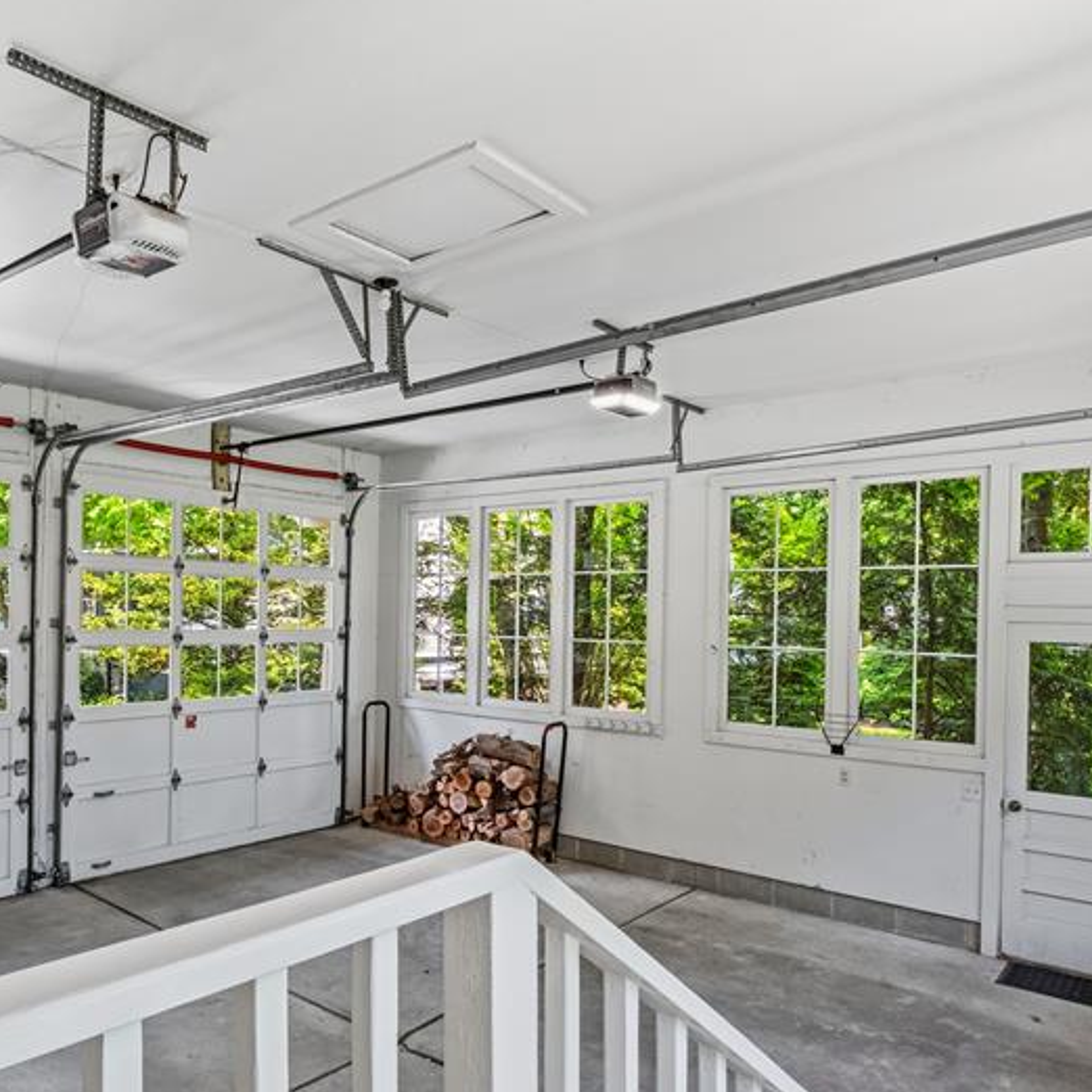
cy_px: 617
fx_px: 892
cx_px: 429
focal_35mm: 25
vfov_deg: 62.7
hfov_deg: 62.3
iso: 640
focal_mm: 10
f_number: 8
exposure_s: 1/4
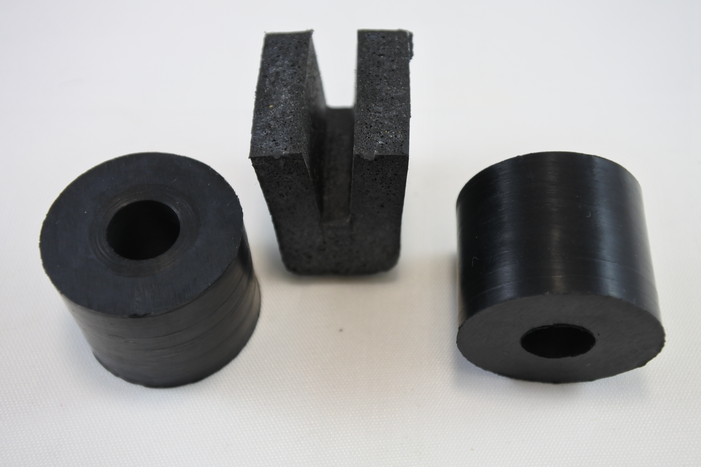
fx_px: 876
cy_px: 234
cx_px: 350
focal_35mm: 45
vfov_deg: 29.9
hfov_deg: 43.6
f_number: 4.5
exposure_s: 1/160
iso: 400
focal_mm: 16.8
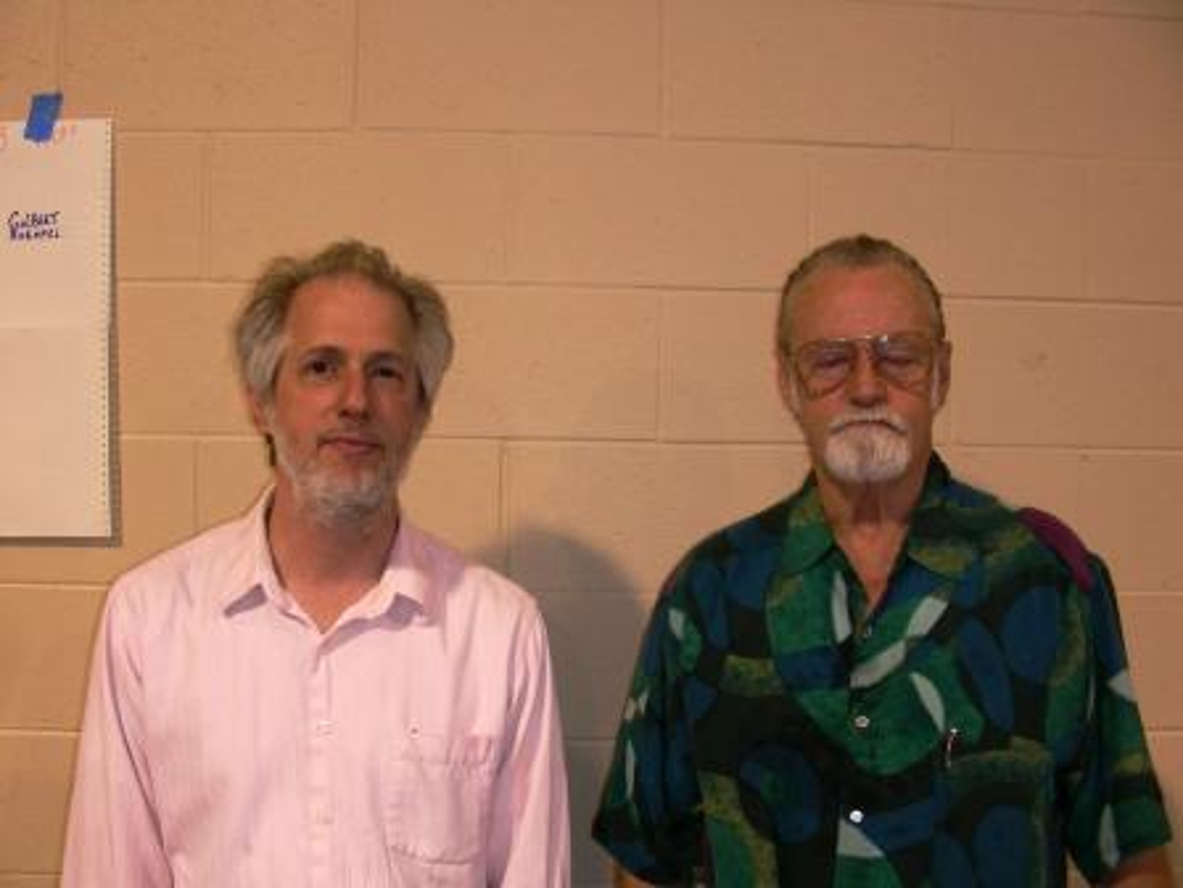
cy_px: 444
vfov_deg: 37.7
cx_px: 592
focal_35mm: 38
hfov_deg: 49.0
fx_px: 1299
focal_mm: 6.3
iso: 50
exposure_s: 1/30
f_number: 3.5
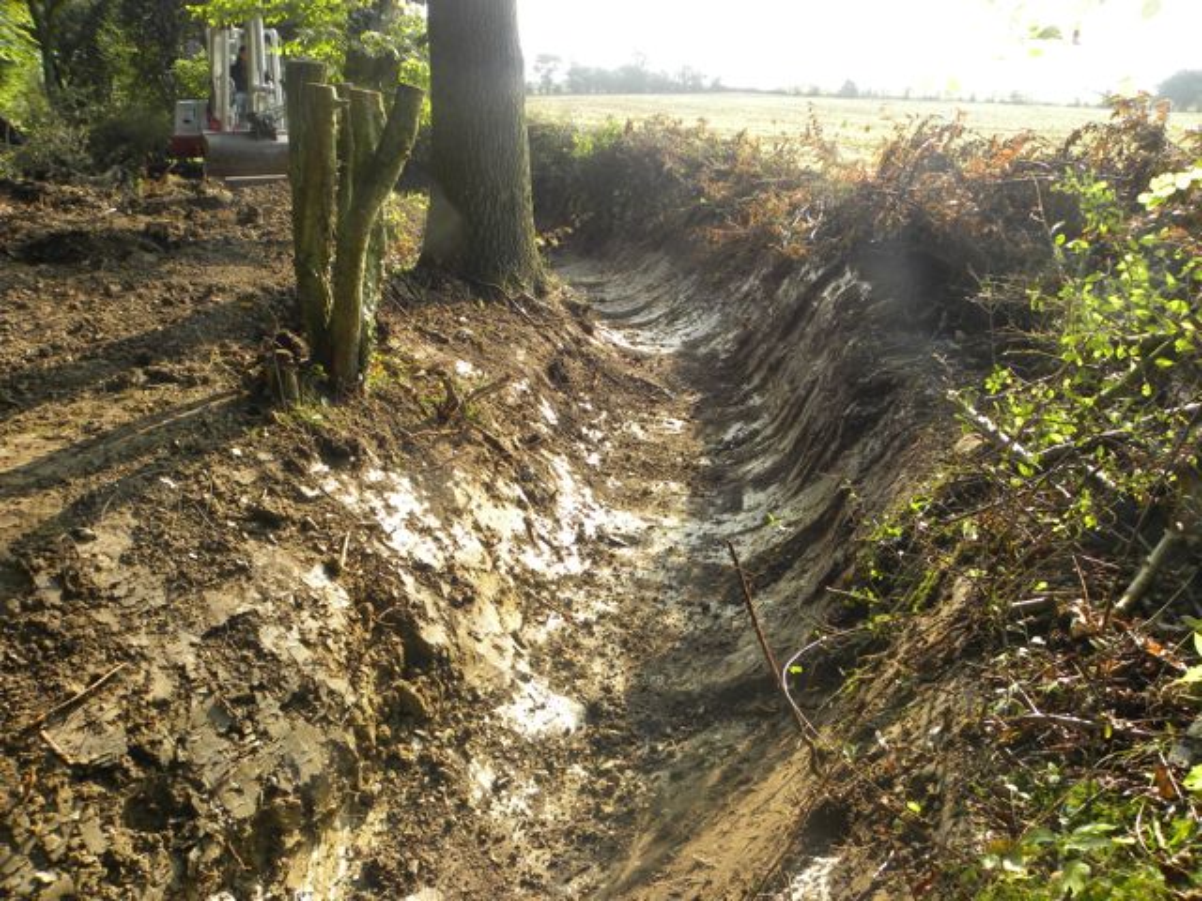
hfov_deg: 67.3
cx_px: 601
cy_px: 450
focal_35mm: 26
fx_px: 903
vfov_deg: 53.1
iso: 64
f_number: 4
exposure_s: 1/123
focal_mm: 4.6
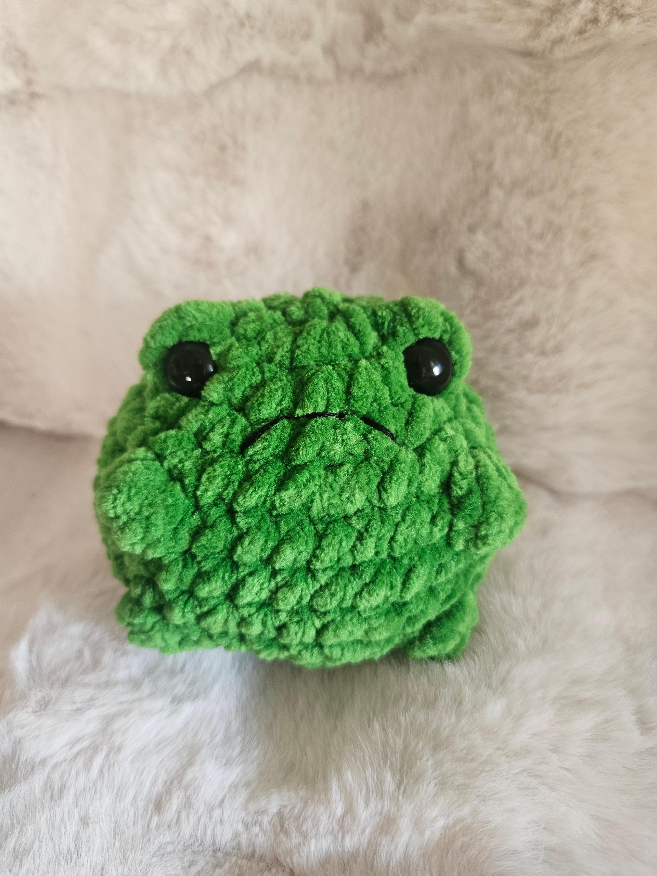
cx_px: 328
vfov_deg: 73.9
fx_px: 582
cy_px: 438
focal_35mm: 23
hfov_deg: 58.9
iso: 400
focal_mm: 5.4
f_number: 1.8
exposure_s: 1/120
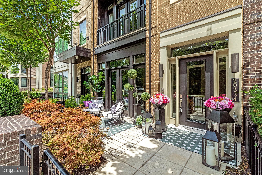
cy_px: 88
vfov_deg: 73.7
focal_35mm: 16
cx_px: 131
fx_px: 116
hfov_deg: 96.7
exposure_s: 1/640
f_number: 7.1
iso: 1250
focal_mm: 16
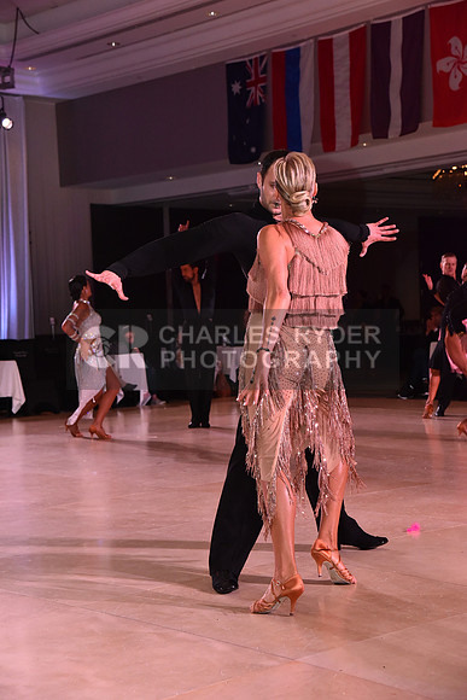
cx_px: 234
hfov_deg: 20.6
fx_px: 1283
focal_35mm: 66
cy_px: 350
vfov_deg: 30.5
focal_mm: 66
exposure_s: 1/320
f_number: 7.1
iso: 2500
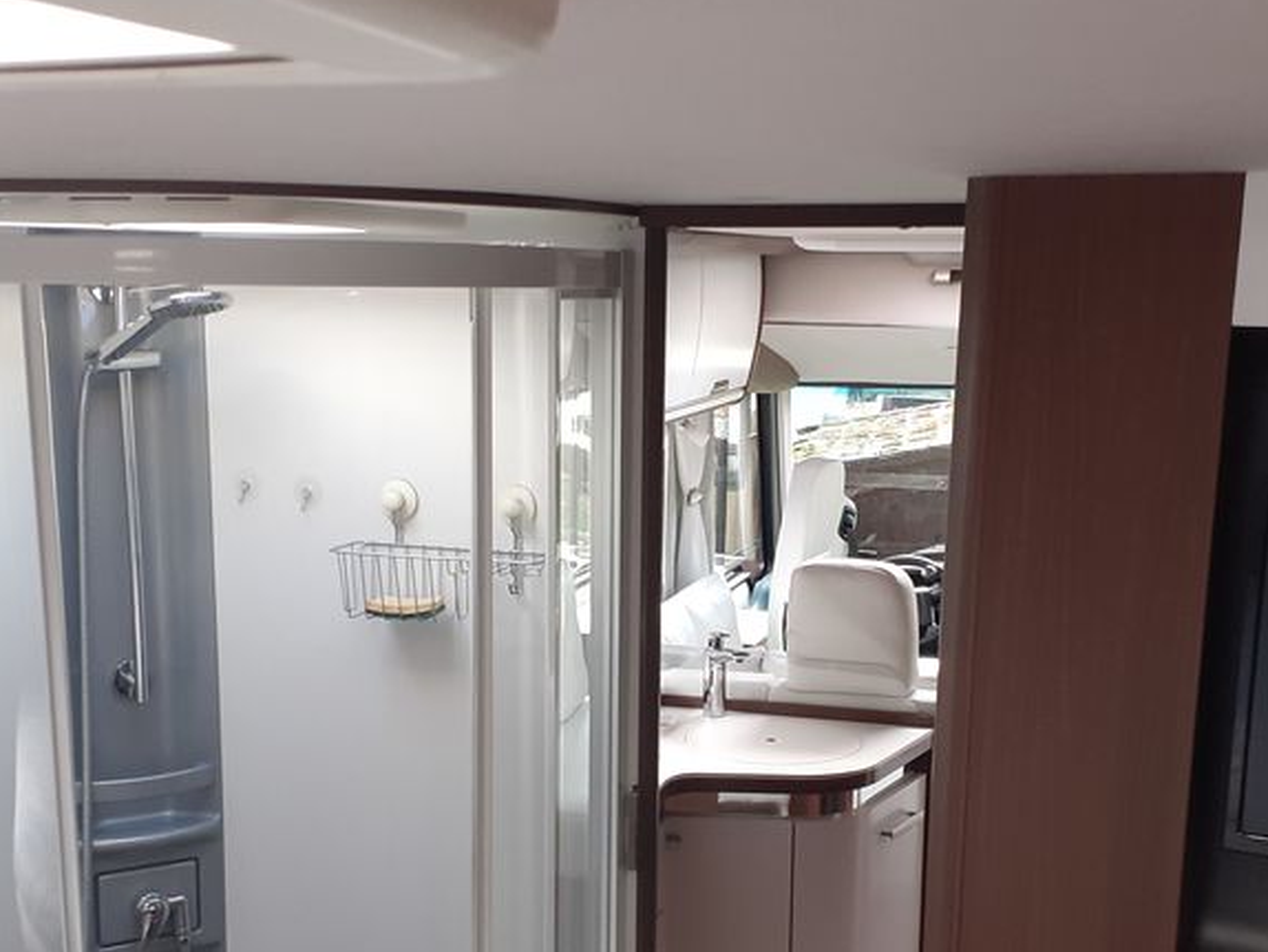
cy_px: 656
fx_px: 1722
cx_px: 621
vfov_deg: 30.6
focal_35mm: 47
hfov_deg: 40.4
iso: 125
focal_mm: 3.6
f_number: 1.9
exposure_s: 1/50
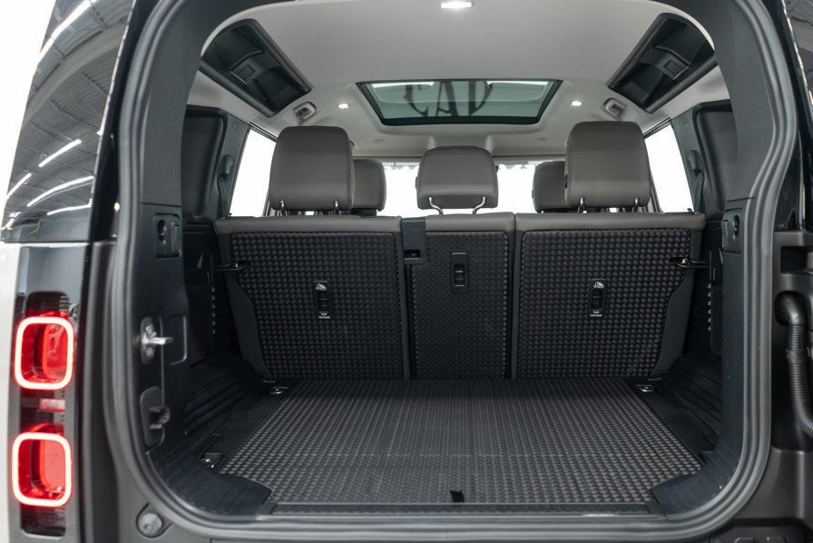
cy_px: 261
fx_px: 723
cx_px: 451
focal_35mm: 32
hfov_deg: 58.6
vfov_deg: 41.1
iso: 1250
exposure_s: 1/50
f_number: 3.2
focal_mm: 28
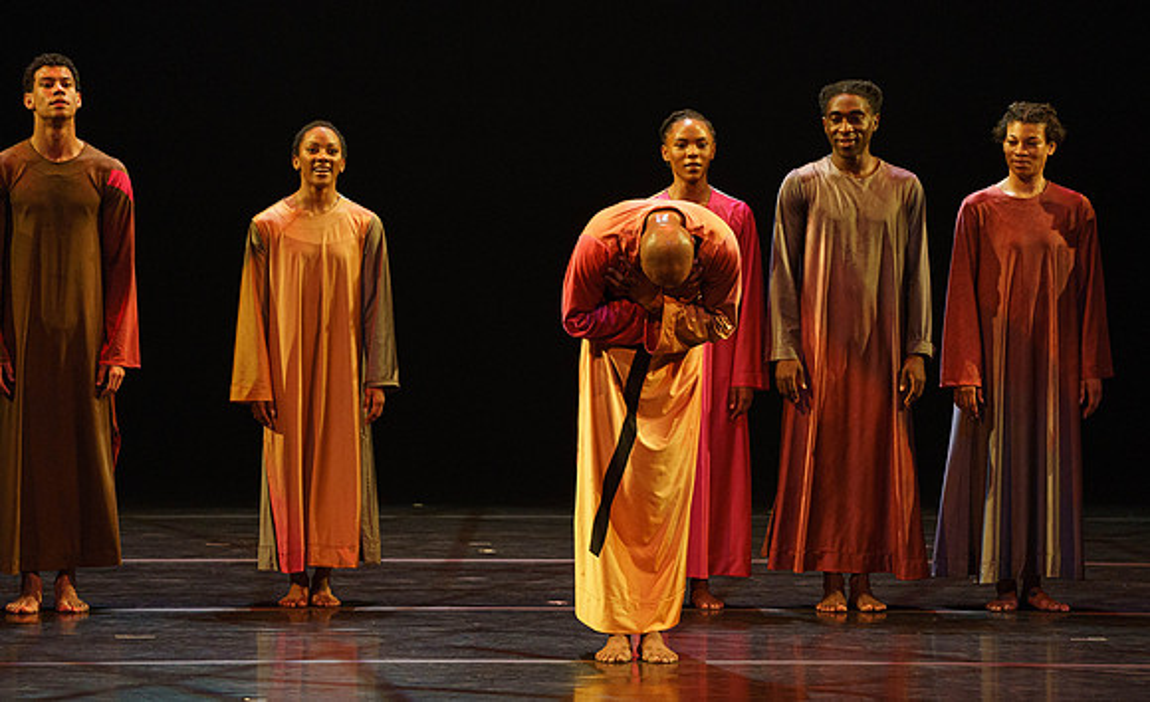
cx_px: 574
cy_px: 378
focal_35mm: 366
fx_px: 11387
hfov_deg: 5.8
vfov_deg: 3.5
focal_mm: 352
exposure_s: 1/320
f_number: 5.6
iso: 6400
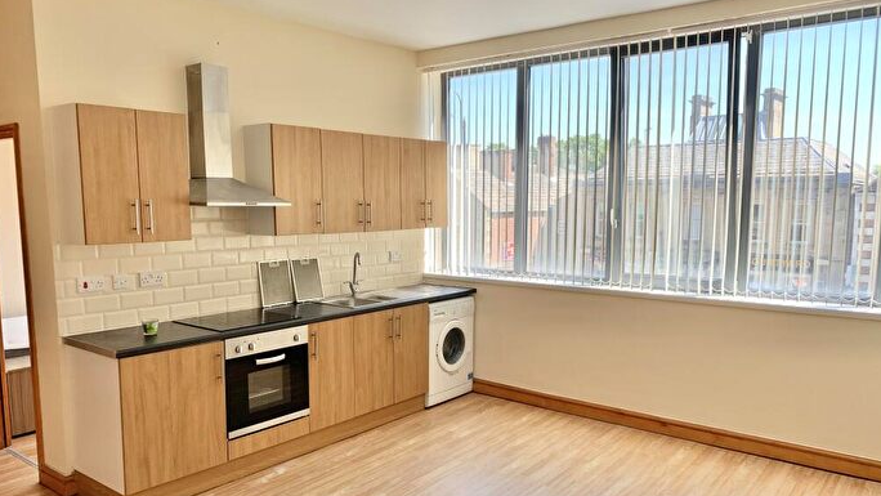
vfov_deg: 40.1
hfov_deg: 66.1
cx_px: 443
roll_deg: +0.2
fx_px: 678
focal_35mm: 29
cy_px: 289
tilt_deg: -7.0
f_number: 1.8
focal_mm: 4.25
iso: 25
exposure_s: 1/193
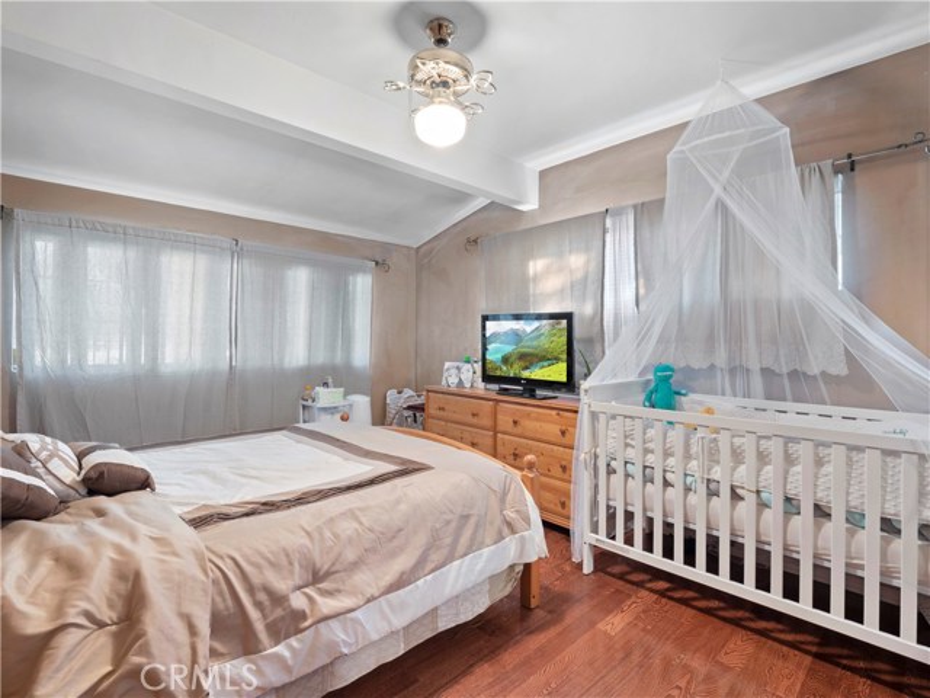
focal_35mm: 16
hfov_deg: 94.5
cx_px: 465
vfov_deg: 78.1
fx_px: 430
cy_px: 349
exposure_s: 4
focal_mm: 8
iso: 200
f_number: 8
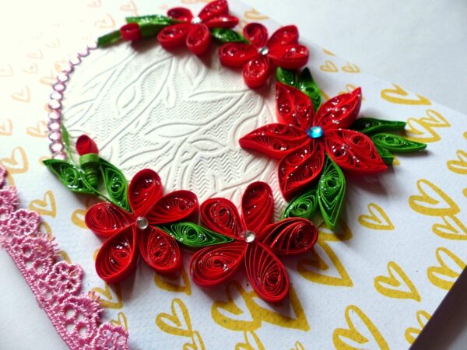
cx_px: 234
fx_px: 337
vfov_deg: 54.9
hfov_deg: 69.4
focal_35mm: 25
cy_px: 175
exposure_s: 1/100
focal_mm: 4.5
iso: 100
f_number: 2.8
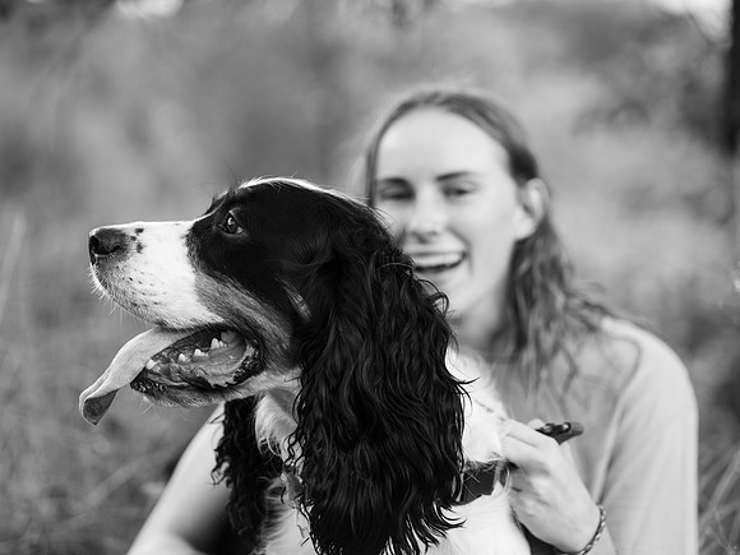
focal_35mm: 92
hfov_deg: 21.3
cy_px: 278
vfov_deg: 16.1
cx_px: 370
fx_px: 1967
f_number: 2.5
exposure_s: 1/320
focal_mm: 85
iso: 400
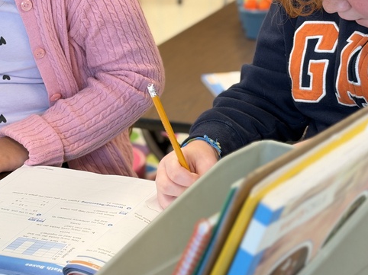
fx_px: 1084
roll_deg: +3.2
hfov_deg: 19.1
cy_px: 50
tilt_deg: -14.9
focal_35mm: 102
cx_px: 92
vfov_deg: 14.4
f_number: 1.8
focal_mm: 6.93
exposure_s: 1/60
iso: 125
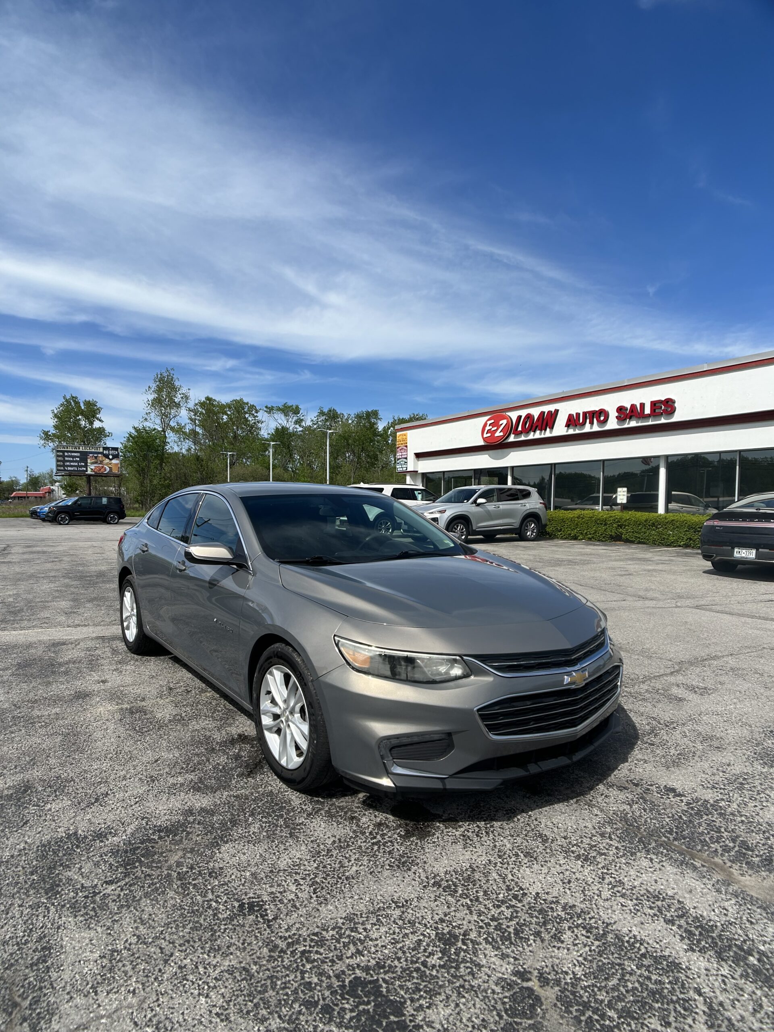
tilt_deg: -2.4
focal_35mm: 26
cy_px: 516
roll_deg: -0.4
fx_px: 775
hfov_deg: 53.1
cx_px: 387
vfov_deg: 67.3
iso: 50
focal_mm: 5.7
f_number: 1.5
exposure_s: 1/4831
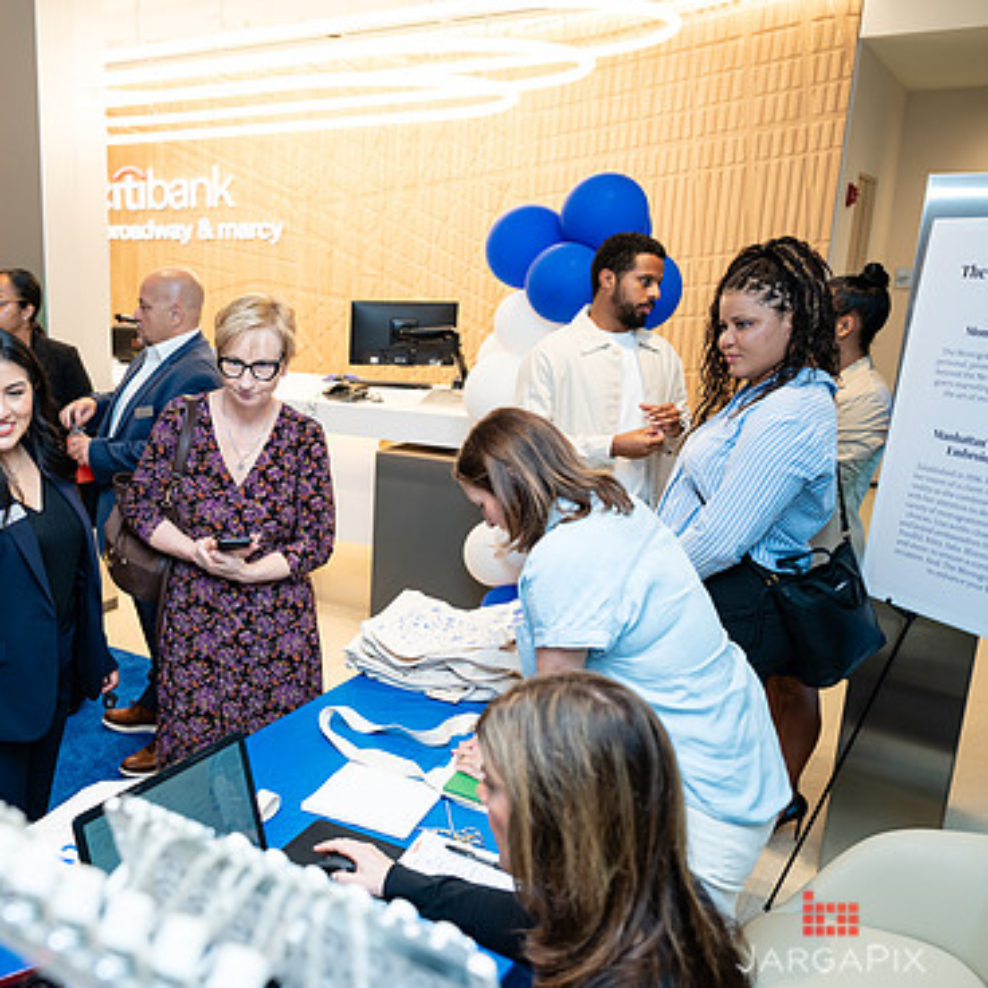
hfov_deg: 47.4
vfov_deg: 49.7
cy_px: 513
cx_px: 215
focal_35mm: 33
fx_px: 1066
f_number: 3.2
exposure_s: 1/160
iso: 400
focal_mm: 24
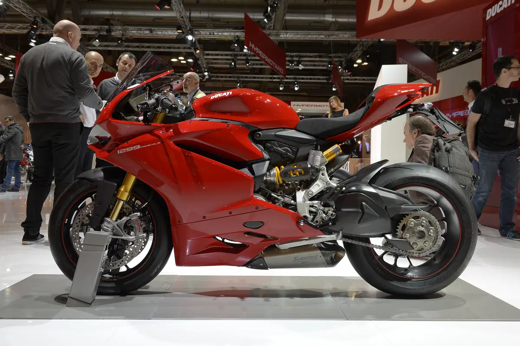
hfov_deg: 58.8
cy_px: 173
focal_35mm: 32
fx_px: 462
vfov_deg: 41.0
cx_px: 260
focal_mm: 32
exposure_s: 1/250
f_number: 7.1
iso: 800
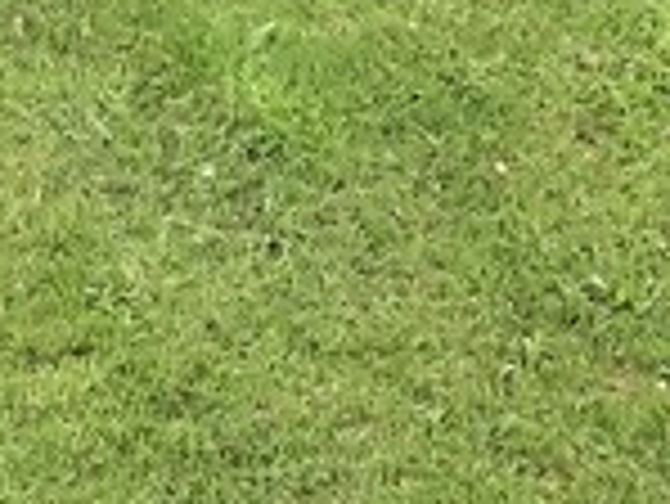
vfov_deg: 6.7
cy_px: -1220
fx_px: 3719
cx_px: -45
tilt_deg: -5.0
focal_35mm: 192
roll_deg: -2.0
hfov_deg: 10.2
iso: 20
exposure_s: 1/631
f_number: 1.8
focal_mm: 3.99
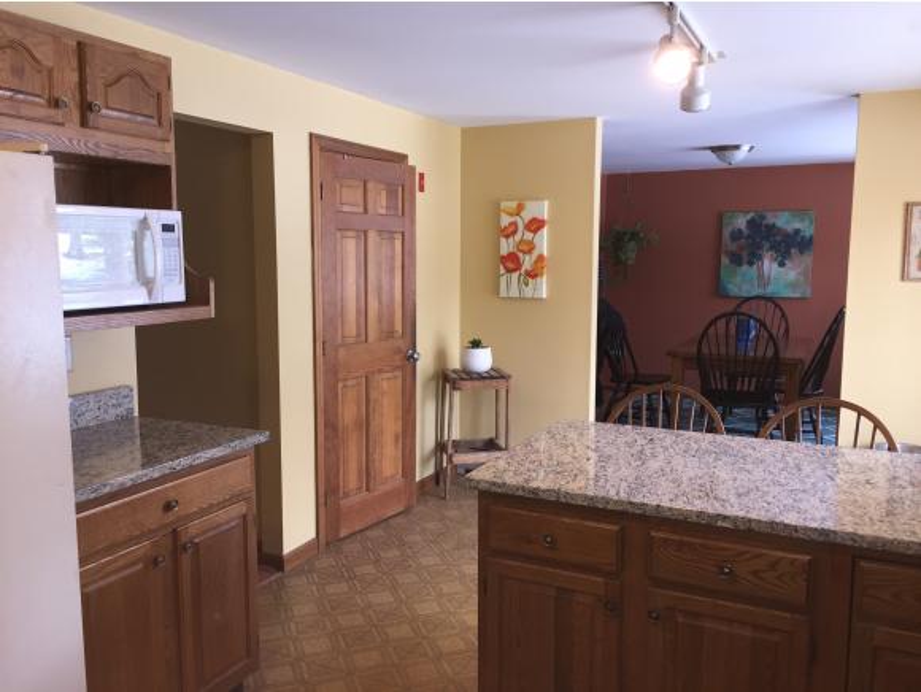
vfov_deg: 48.3
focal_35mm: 29
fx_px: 772
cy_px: 346
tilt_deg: -7.0
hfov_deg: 61.6
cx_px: 460
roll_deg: -1.4
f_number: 2.2
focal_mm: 4.15
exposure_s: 1/30
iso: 40
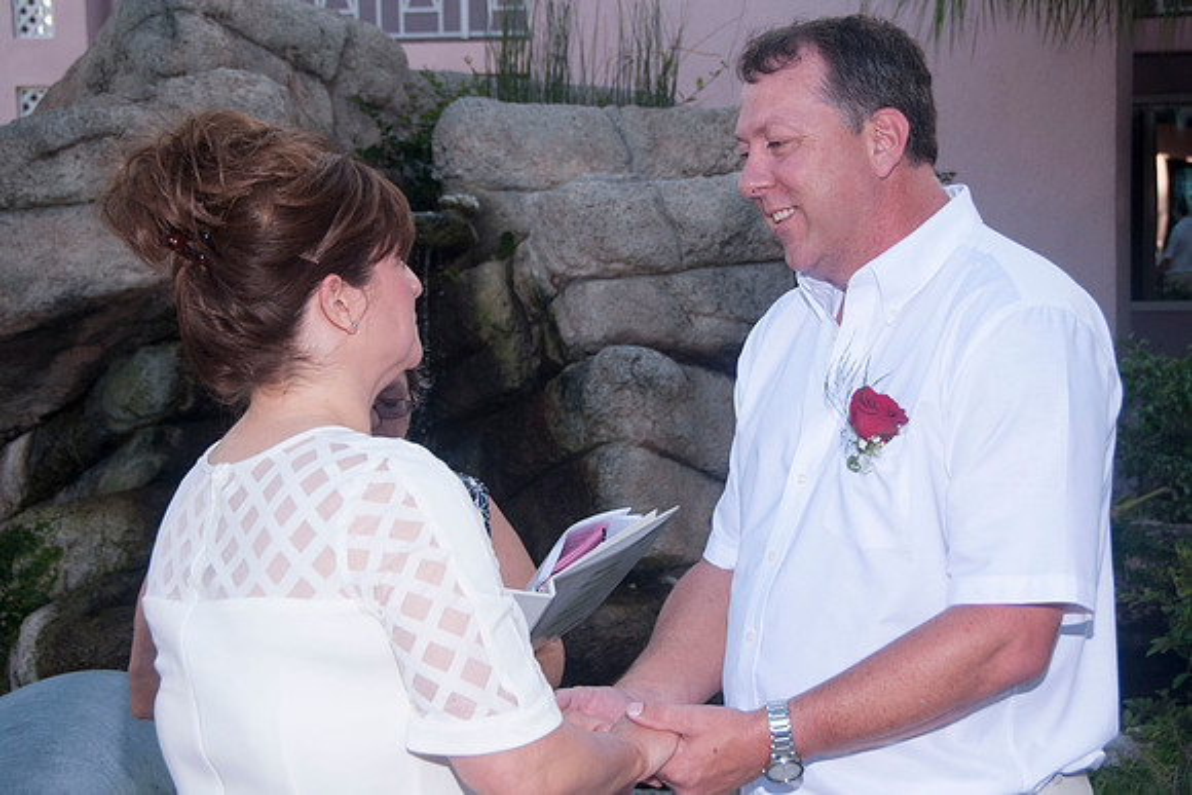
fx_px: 2367
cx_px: 658
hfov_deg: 28.2
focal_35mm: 71
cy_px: 368
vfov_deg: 19.1
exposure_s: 1/250
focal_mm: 38
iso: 200
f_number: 5.6
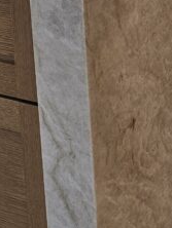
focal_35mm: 106
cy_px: -73
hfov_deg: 13.6
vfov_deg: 17.3
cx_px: 212
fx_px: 701
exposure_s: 1/120
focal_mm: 6.3
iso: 50
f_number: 1.7
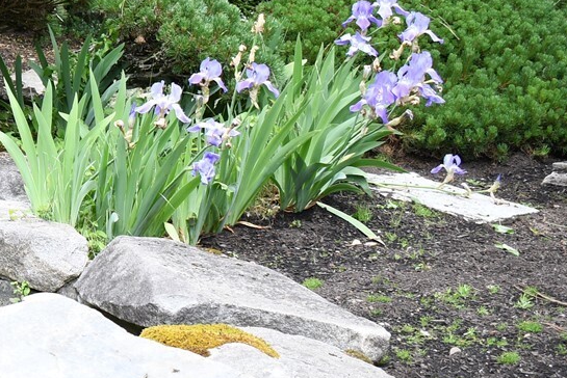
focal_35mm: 112
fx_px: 1765
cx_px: -268
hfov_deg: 16.7
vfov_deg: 12.1
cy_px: 30
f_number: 3.8
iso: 100
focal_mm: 24
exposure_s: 1/100
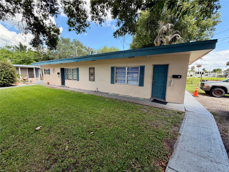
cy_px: 86
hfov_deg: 102.1
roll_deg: +0.4
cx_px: 114
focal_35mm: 14
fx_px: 93
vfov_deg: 85.7
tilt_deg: -7.1
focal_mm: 2.22
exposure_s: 1/247
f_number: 2.2
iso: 40
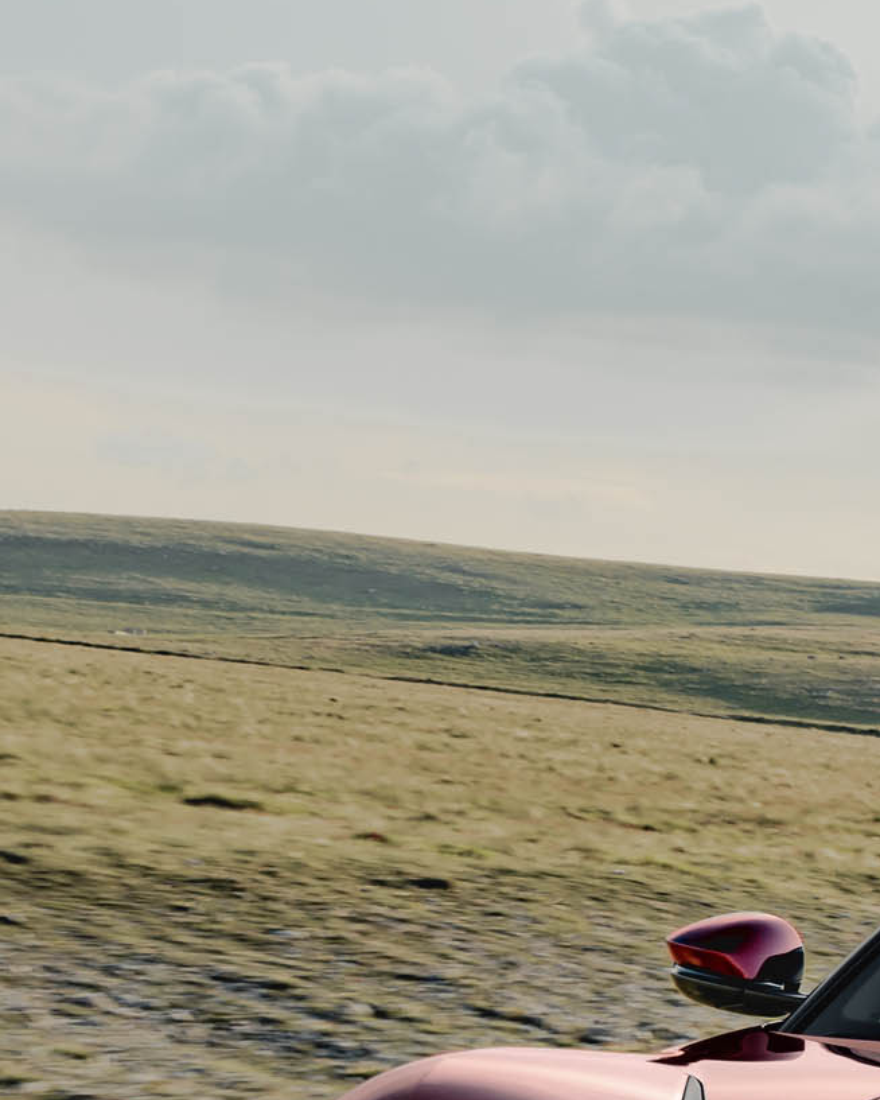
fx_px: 6053
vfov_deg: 10.2
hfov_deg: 8.3
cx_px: 867
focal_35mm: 186
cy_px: 1395
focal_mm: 50
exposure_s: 1/40
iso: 100
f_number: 9
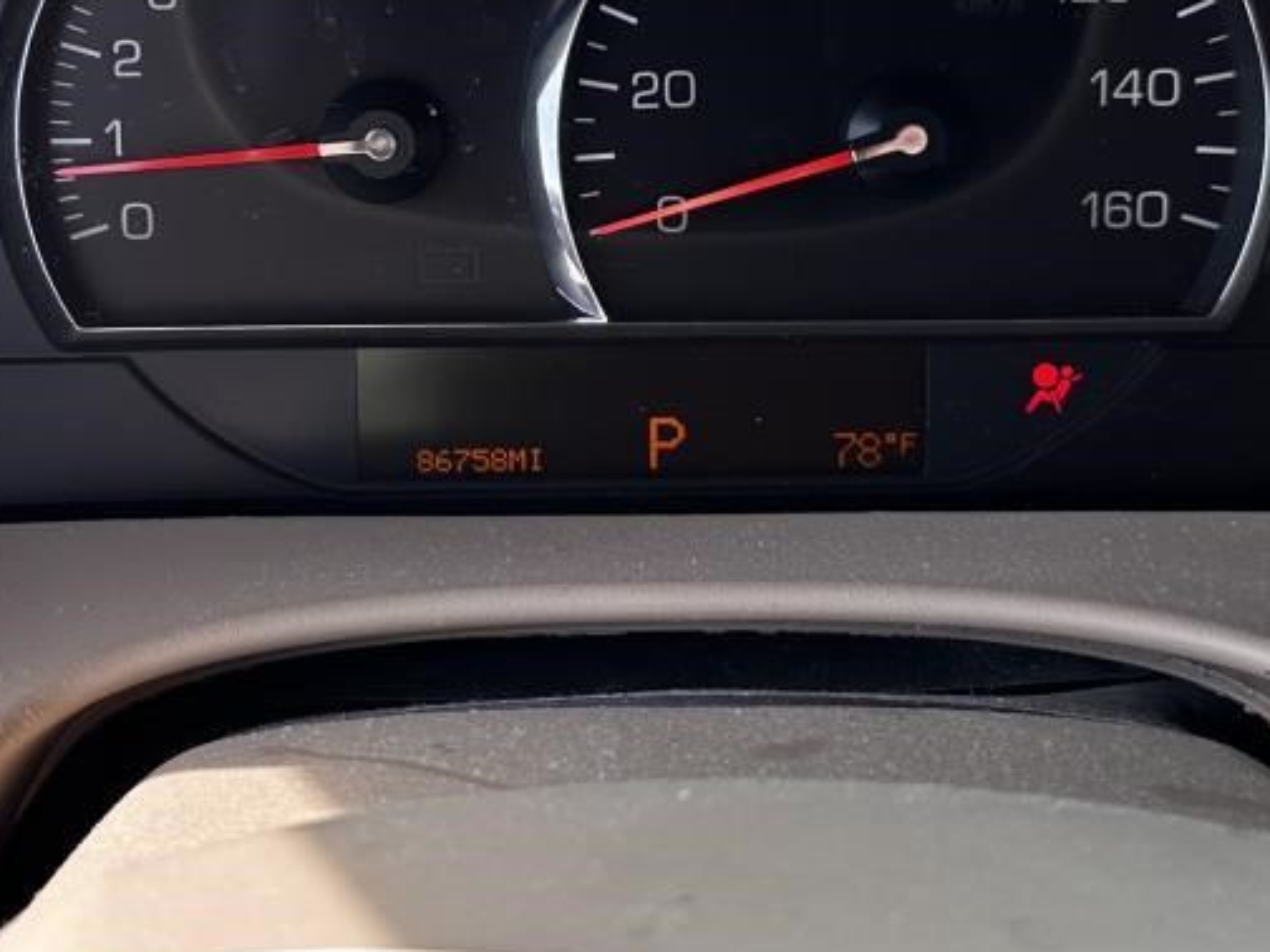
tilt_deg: -26.4
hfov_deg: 31.7
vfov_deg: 23.9
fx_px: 2238
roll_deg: -2.8
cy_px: 340
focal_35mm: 61
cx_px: 587
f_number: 1.78
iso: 80
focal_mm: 6.86
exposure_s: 1/223
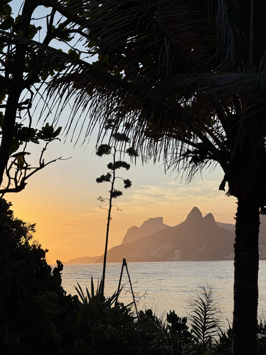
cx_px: 133
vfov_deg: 39.7
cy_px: 178
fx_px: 492
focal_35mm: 48
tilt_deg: +12.3
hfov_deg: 30.3
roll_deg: +0.1
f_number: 1.78
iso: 64
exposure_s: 1/4878
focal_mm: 6.76
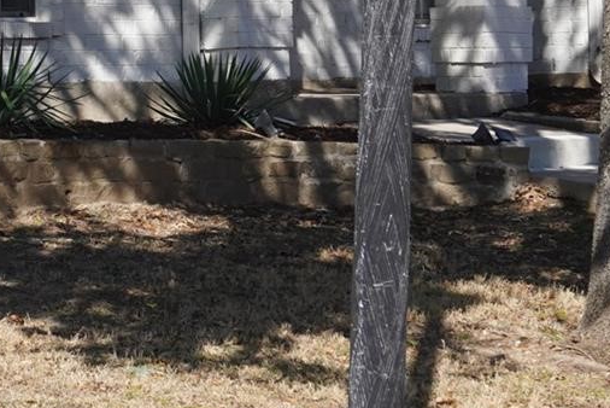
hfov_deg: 11.2
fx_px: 3086
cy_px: -53
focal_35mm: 182
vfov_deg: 7.5
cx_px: -12
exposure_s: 1/160
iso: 100
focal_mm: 30
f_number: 10
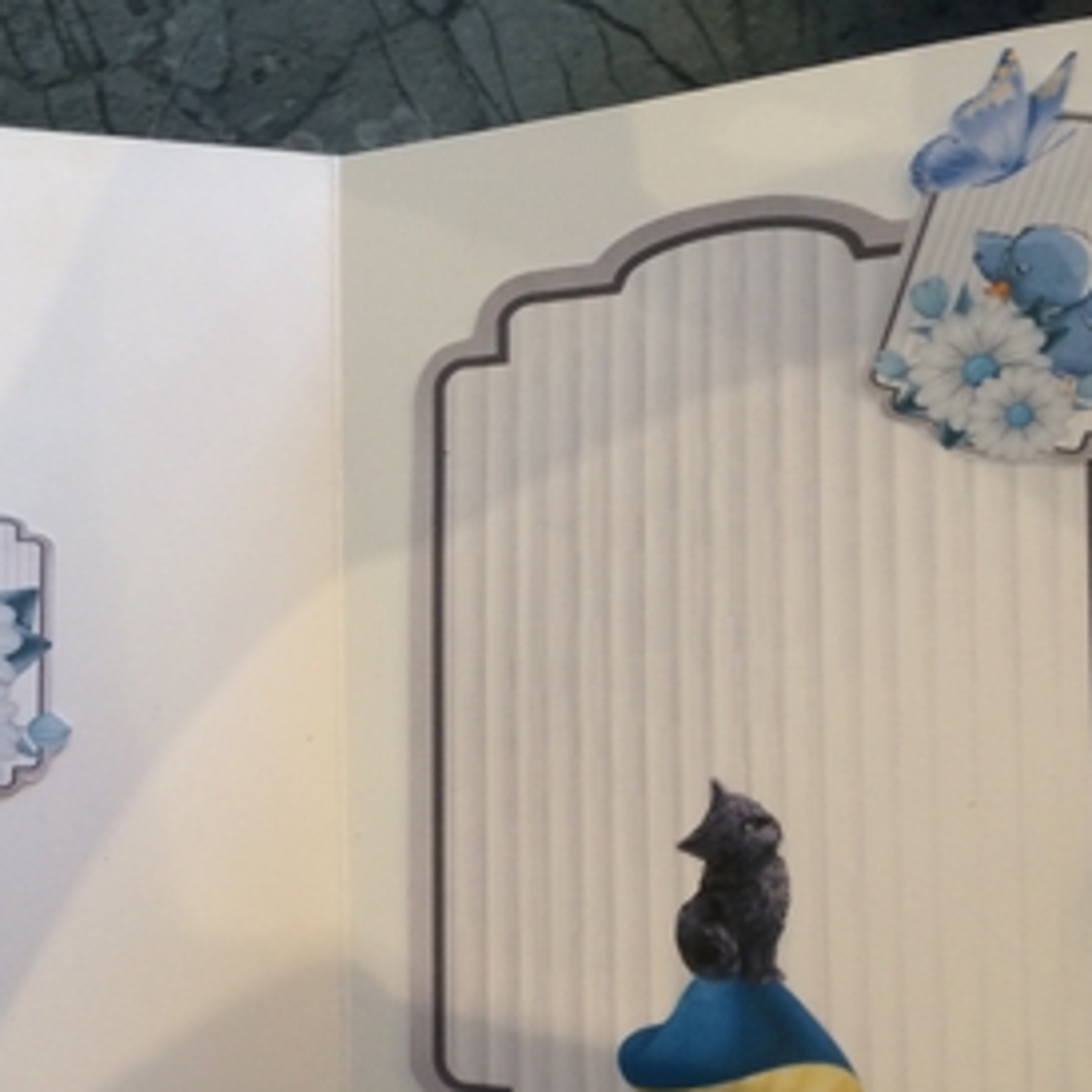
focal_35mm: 42
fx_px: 1499
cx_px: 351
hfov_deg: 39.5
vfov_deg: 39.9
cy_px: 636
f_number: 2.2
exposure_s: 1/33
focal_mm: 4.15
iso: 100
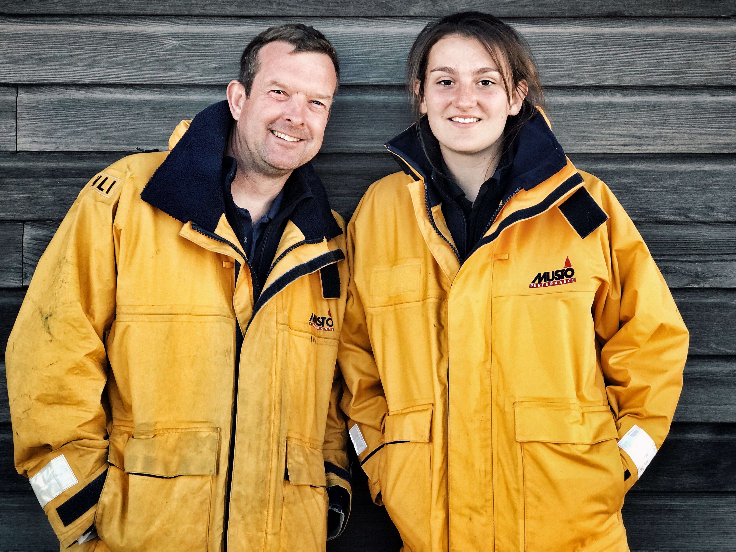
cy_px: 276
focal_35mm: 57
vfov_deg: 25.7
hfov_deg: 33.8
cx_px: 368
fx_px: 1212
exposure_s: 1/100
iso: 32
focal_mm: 6.6
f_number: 2.8
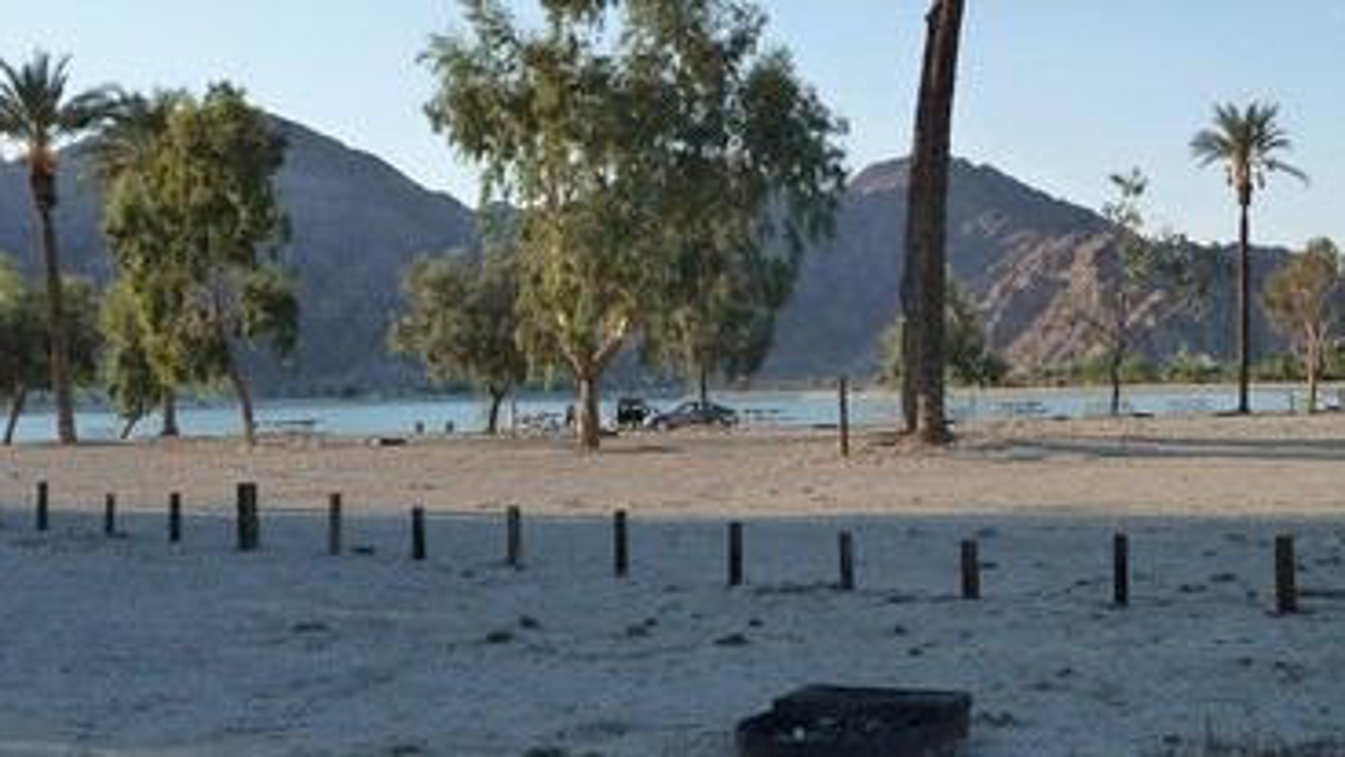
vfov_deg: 22.6
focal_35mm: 53
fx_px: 1890
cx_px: 895
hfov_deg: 38.7
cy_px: 293
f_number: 3.3
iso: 160
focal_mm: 4.7
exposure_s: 1/640
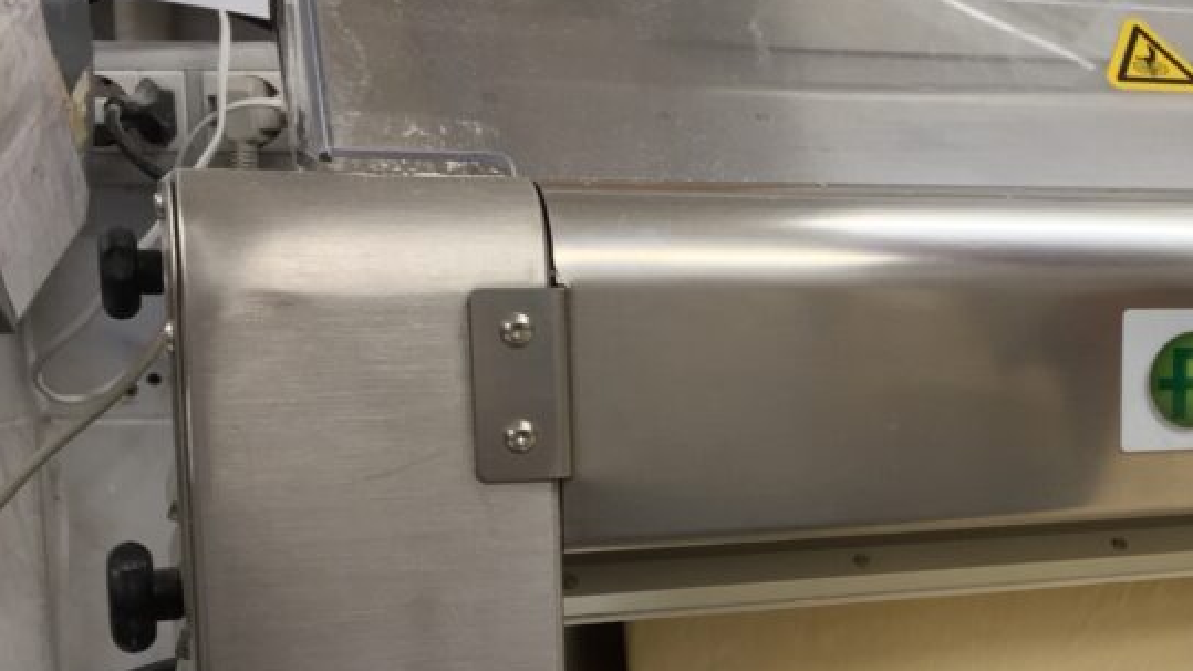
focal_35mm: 60
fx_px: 1898
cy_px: 483
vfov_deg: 19.9
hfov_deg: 32.7
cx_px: 1131
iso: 40
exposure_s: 1/33
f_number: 2.2
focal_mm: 4.15
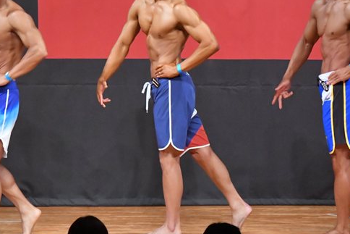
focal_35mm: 408
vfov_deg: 3.4
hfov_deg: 5.0
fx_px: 3968
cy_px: 114
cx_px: 270
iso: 10000
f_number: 5.6
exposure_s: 1/400
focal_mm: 170
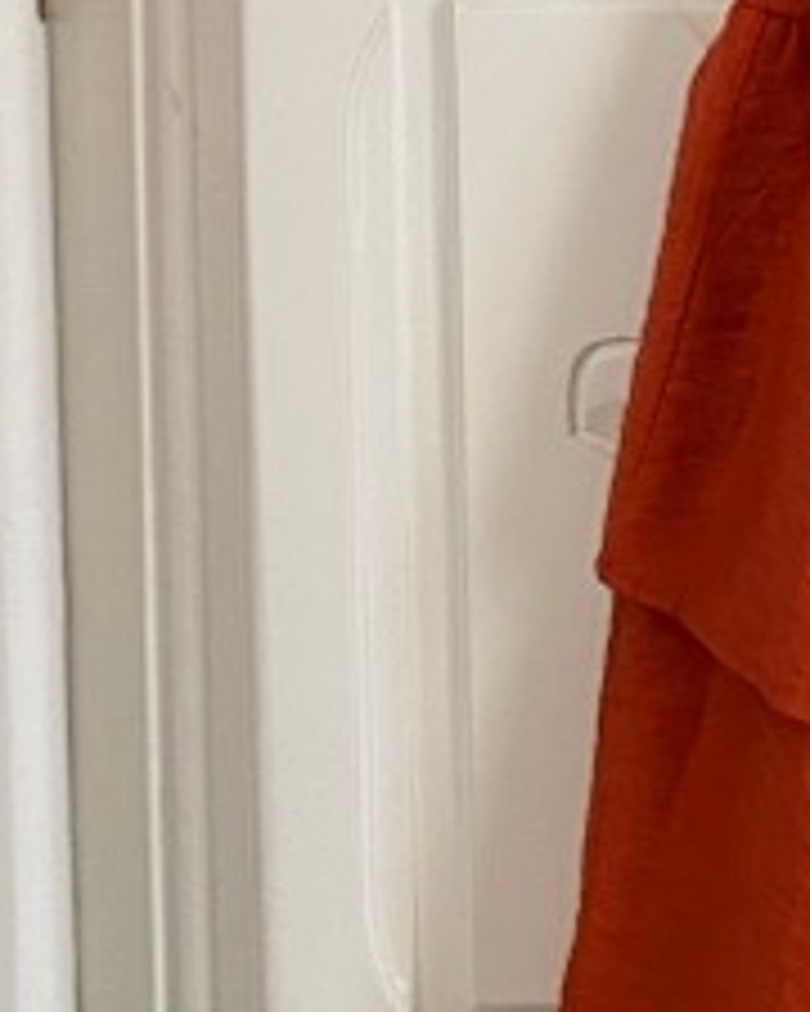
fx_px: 3386
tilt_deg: -1.5
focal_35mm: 113
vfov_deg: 15.0
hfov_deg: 12.3
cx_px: 1548
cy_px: -756
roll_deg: +1.1
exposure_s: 1/60
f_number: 1.8
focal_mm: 4.25
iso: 200
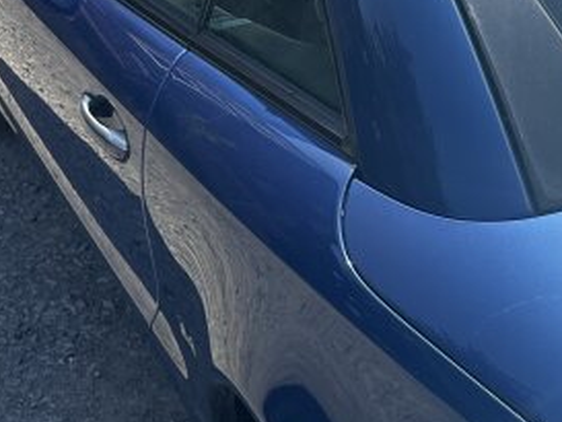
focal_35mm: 79
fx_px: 1283
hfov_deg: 22.0
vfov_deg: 18.6
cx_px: 749
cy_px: 285
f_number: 1.78
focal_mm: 6.86
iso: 80
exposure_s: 1/2882
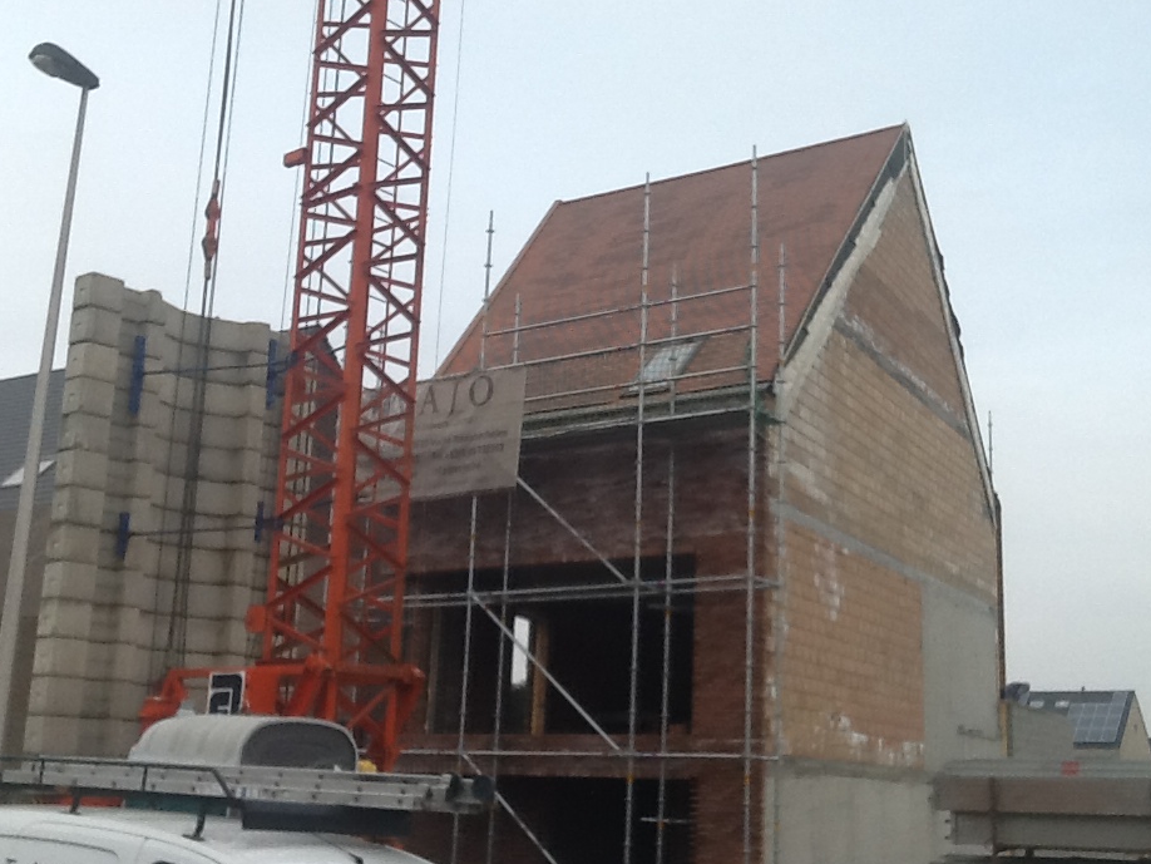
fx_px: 1530
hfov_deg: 41.2
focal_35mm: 46
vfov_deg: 31.5
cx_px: 584
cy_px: 420
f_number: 2.4
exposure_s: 1/723
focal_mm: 2.03
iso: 40
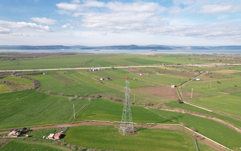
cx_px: 121
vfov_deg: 53.0
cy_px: 80
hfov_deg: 77.2
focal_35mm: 23
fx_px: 151
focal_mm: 8.38
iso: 200
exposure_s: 1/160
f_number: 2.8
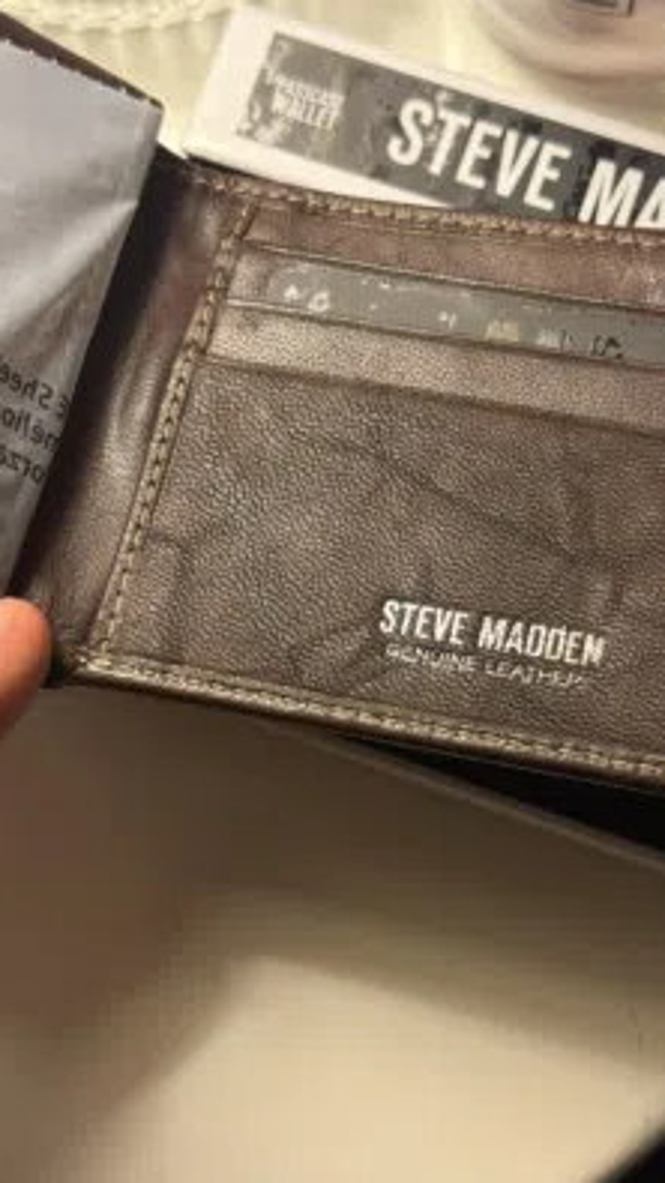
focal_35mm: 53
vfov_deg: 39.2
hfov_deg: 22.6
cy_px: 596
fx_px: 1662
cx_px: 392
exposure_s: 1/50
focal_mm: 6.76
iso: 200
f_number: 1.78
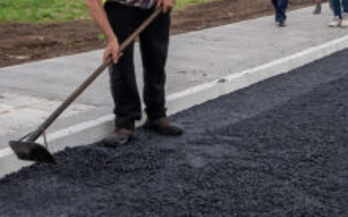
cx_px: 312
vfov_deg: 16.3
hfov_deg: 25.4
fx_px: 748
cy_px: 32
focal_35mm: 79
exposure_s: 1/400
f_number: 5.6
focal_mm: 16
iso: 200
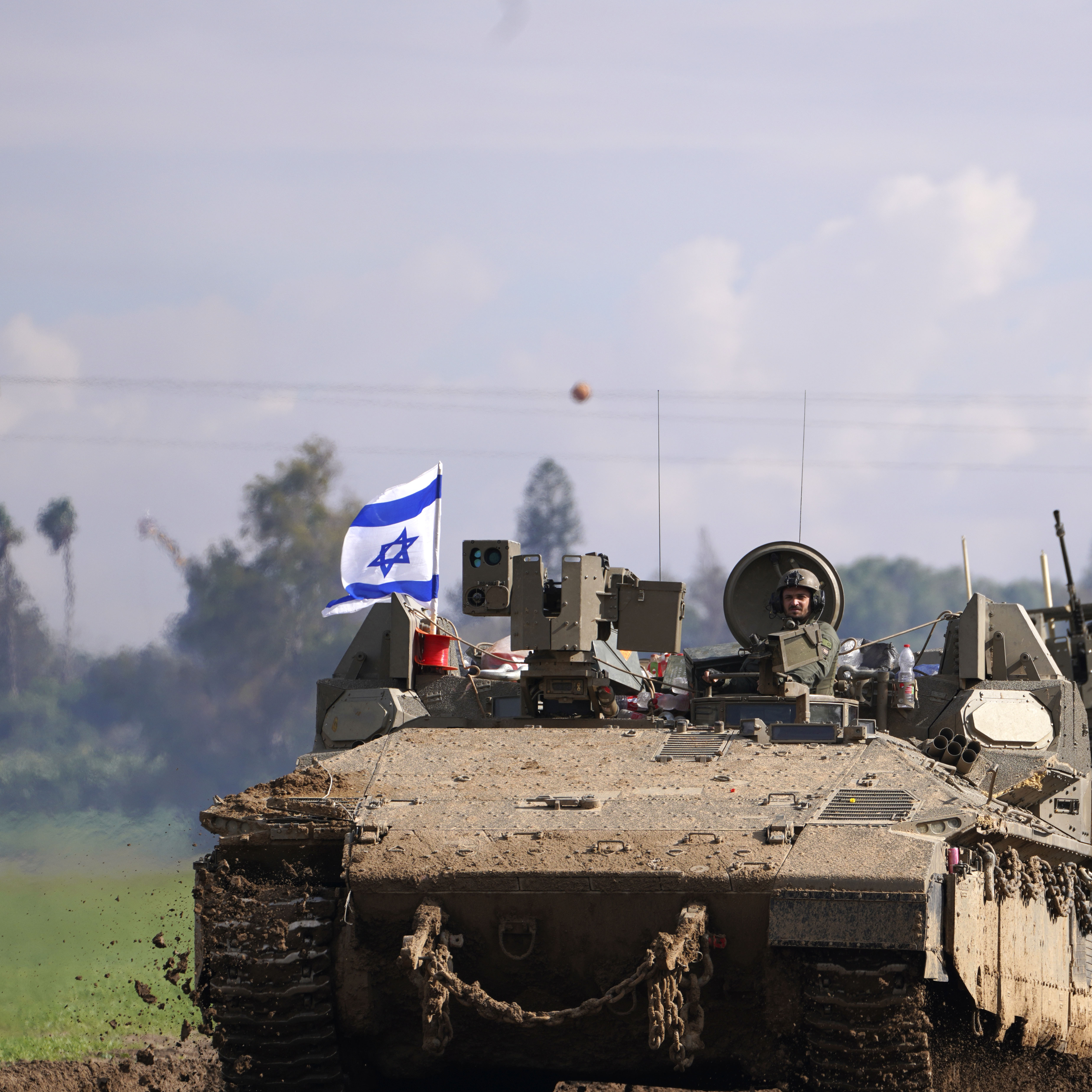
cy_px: 662
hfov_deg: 3.3
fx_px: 18880
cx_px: 914
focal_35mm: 529
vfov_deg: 3.3
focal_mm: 330
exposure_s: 1/1000
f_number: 5.6
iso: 100
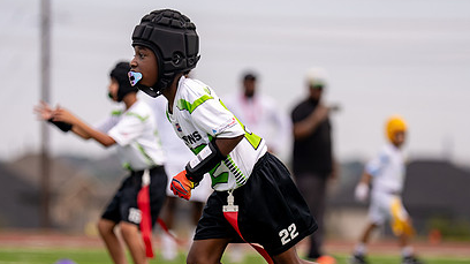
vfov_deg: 4.0
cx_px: 249
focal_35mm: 304
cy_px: 156
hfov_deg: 7.1
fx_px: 3787
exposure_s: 1/2000
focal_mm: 171
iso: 125
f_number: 2.8
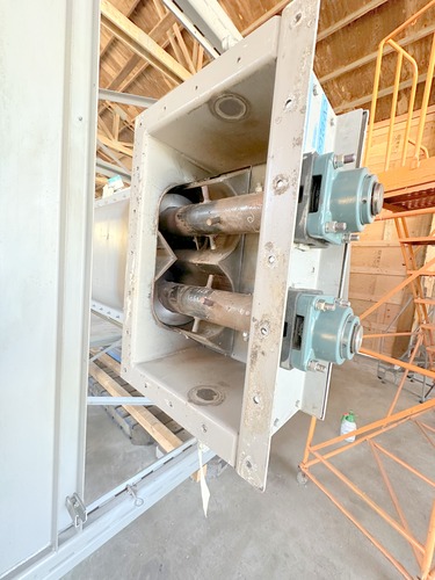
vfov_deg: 102.1
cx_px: 218
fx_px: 235
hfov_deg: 85.7
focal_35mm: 14
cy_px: 290
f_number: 2.2
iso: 250
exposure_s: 1/99
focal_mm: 2.22
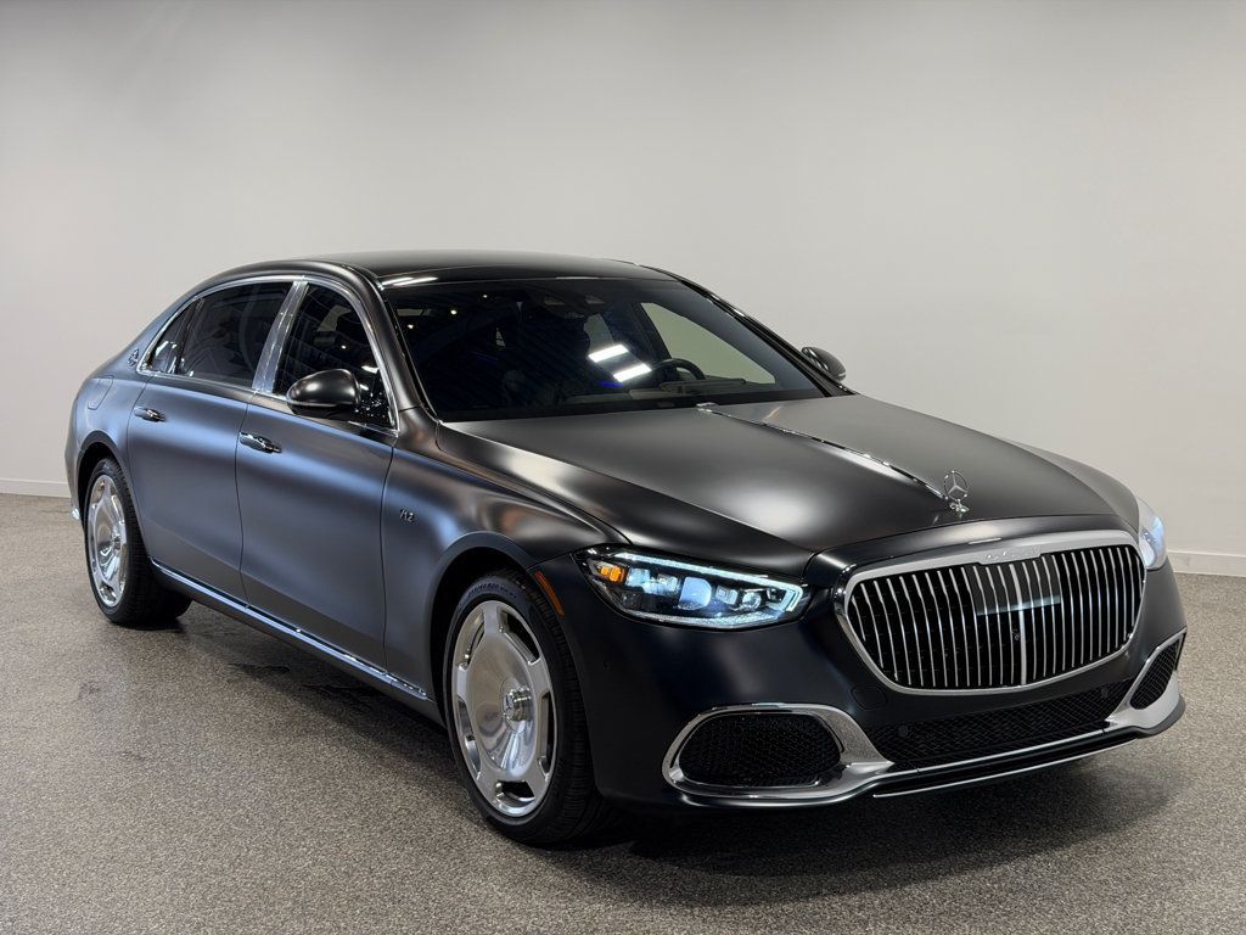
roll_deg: +1.8
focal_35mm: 48
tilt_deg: -5.8
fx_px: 1728
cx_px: 623
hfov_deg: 39.7
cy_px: 468
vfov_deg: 30.3
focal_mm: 6.76
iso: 64
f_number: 1.78
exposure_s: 1/233
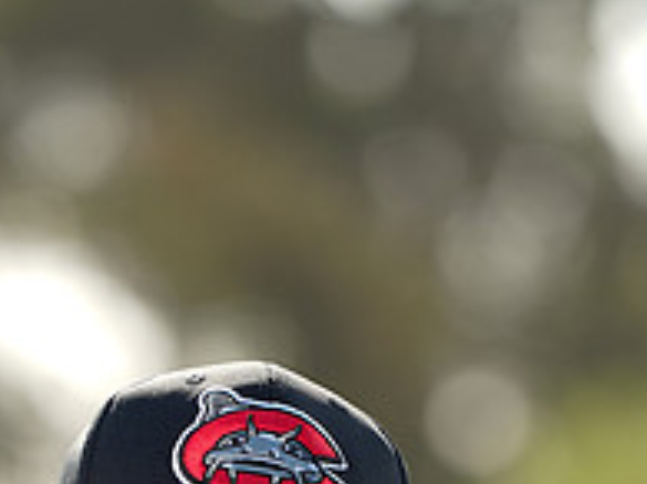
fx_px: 10703
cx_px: 290
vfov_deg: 2.6
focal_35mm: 573
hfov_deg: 3.5
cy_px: 955
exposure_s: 1/250
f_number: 4.5
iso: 64
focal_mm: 200
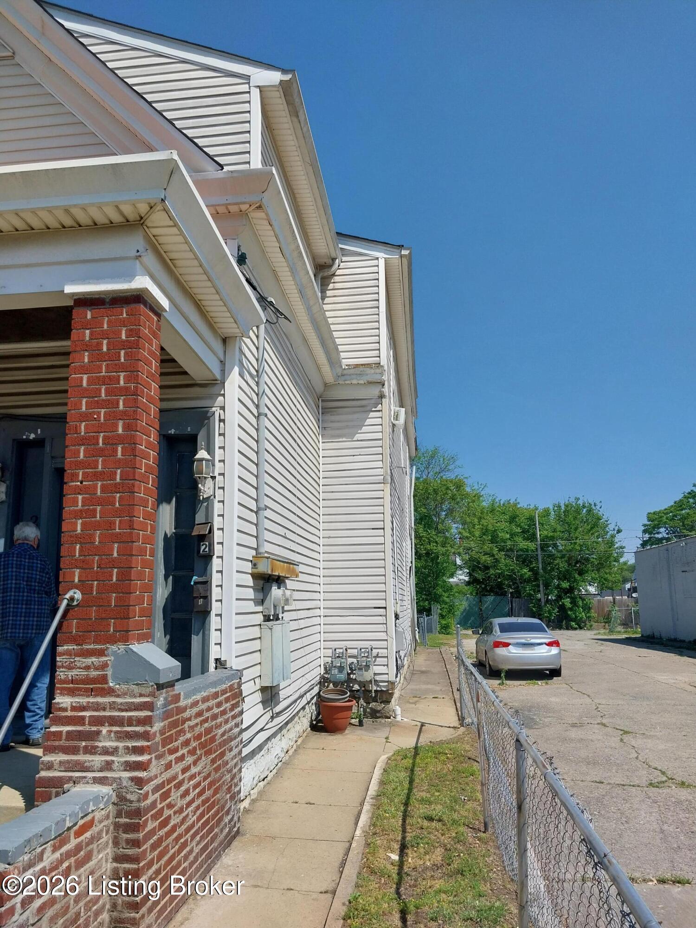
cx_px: 348
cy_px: 464
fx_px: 697
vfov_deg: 67.3
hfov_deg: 53.1
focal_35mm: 26
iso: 20
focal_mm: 4
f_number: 1.8
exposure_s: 1/1328
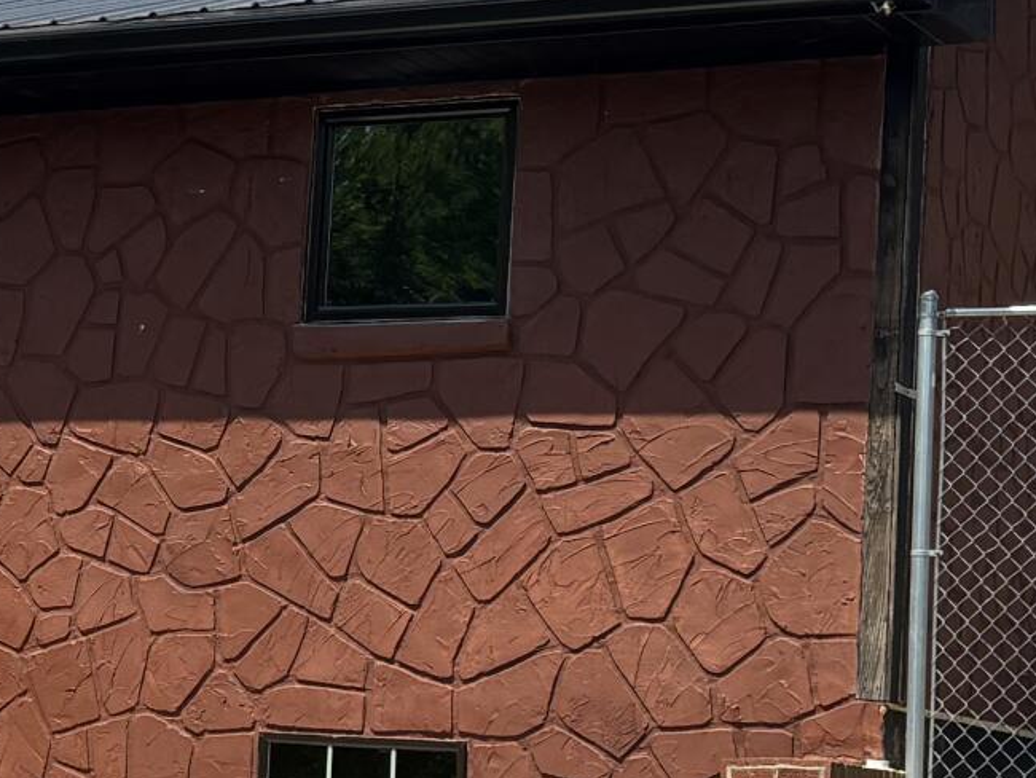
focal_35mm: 120
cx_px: -183
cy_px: 539
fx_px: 3593
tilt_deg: +4.7
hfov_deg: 15.8
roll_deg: -3.7
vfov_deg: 12.3
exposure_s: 1/2398
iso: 50
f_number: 1.6
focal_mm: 5.96
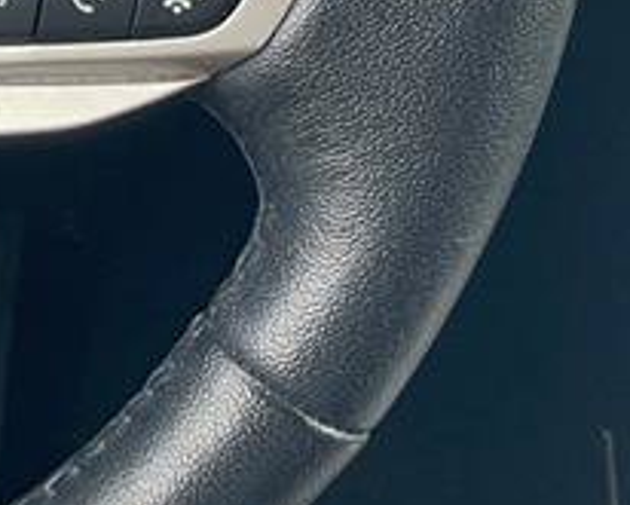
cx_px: -636
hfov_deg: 7.4
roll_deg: +2.3
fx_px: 4701
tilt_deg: -37.3
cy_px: -236
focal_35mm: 252
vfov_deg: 6.1
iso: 50
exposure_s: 1/99
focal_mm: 6
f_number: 2
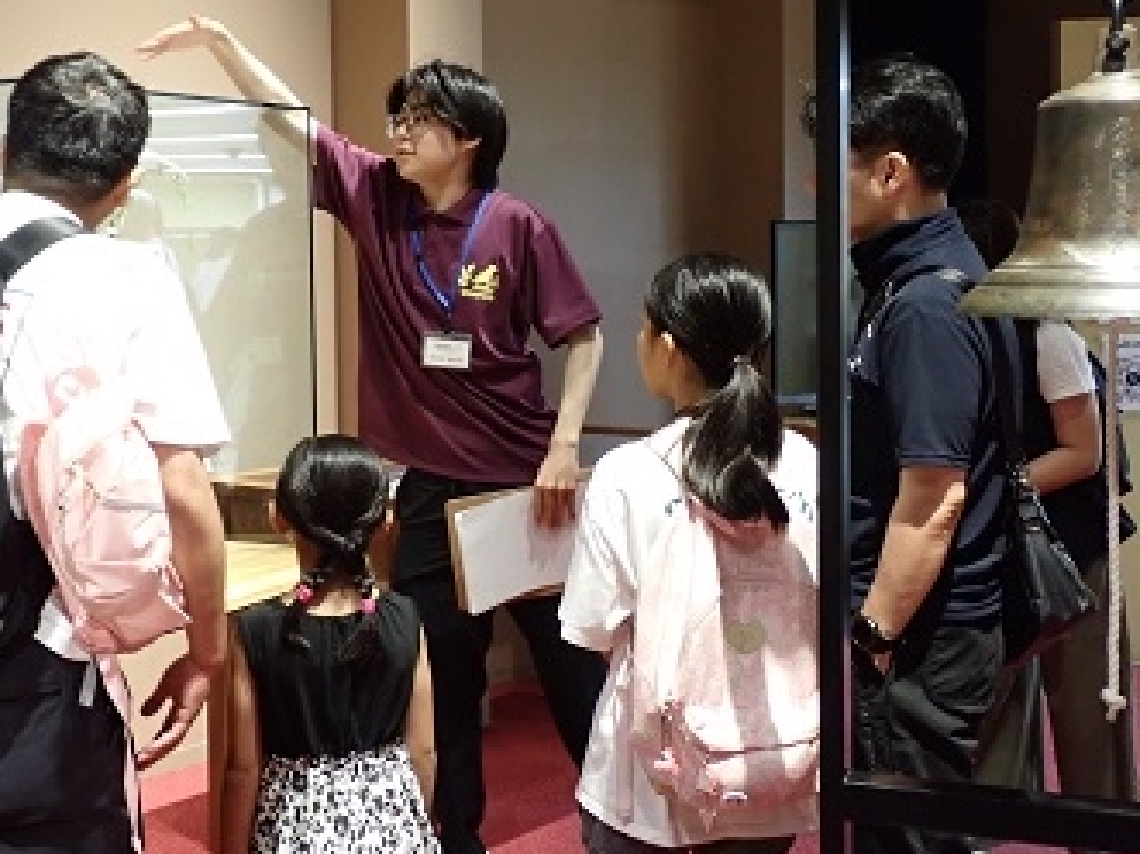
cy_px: 356
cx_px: 441
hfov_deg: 36.7
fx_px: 1712
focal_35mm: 52
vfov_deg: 28.0
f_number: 2.8
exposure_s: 1/60
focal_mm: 7.31
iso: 1000
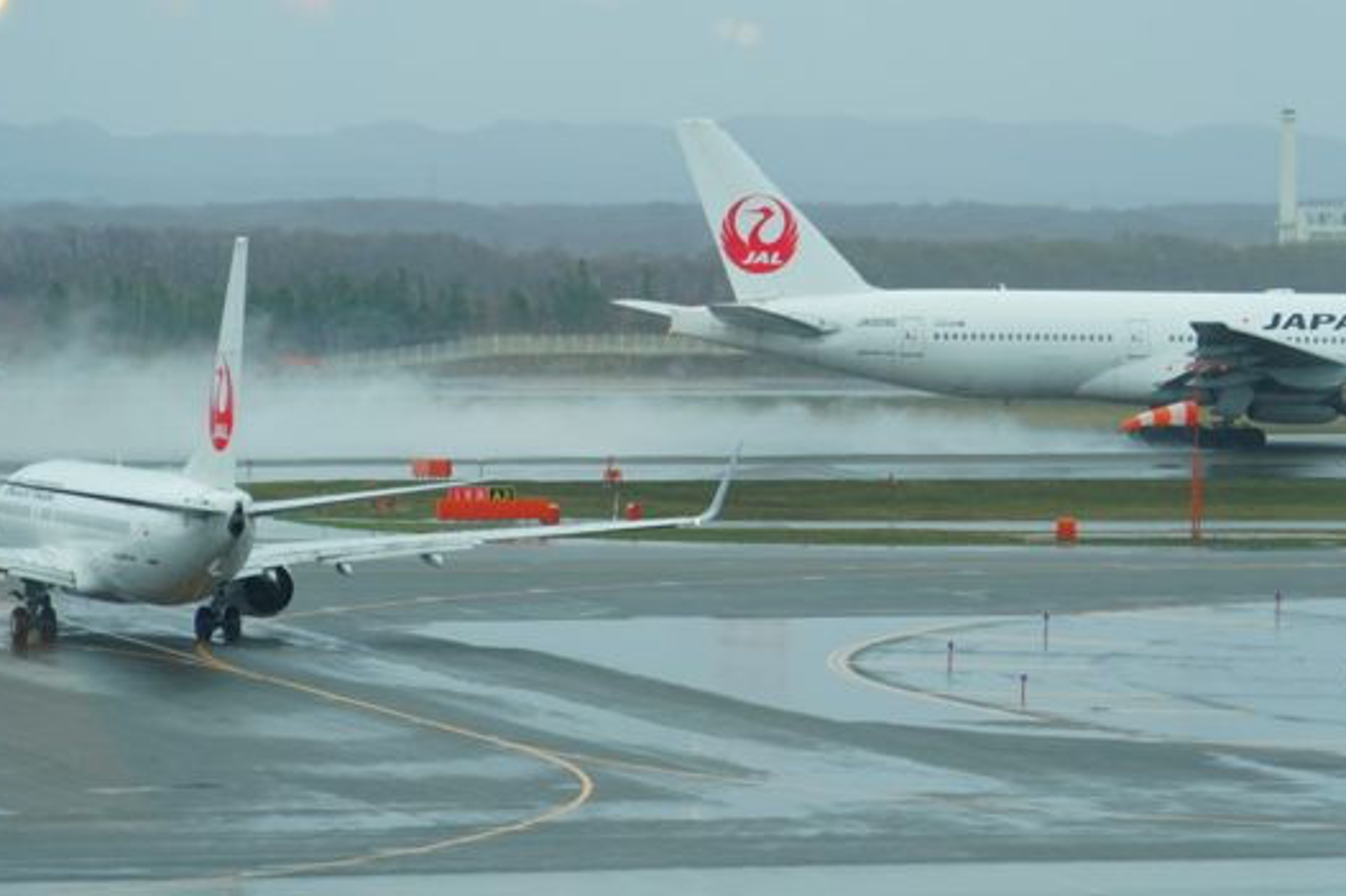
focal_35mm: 243
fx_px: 9082
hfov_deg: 8.5
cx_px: 784
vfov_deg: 5.7
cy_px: 351
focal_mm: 107
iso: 125
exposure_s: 1/200
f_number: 5.6
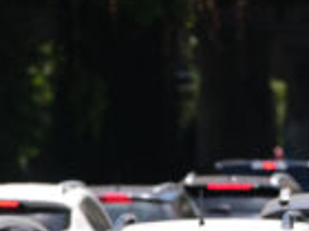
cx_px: 152
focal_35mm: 691
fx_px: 6168
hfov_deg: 2.9
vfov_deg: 2.2
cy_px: 321
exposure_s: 1/1600
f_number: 2.8
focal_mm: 140
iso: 200
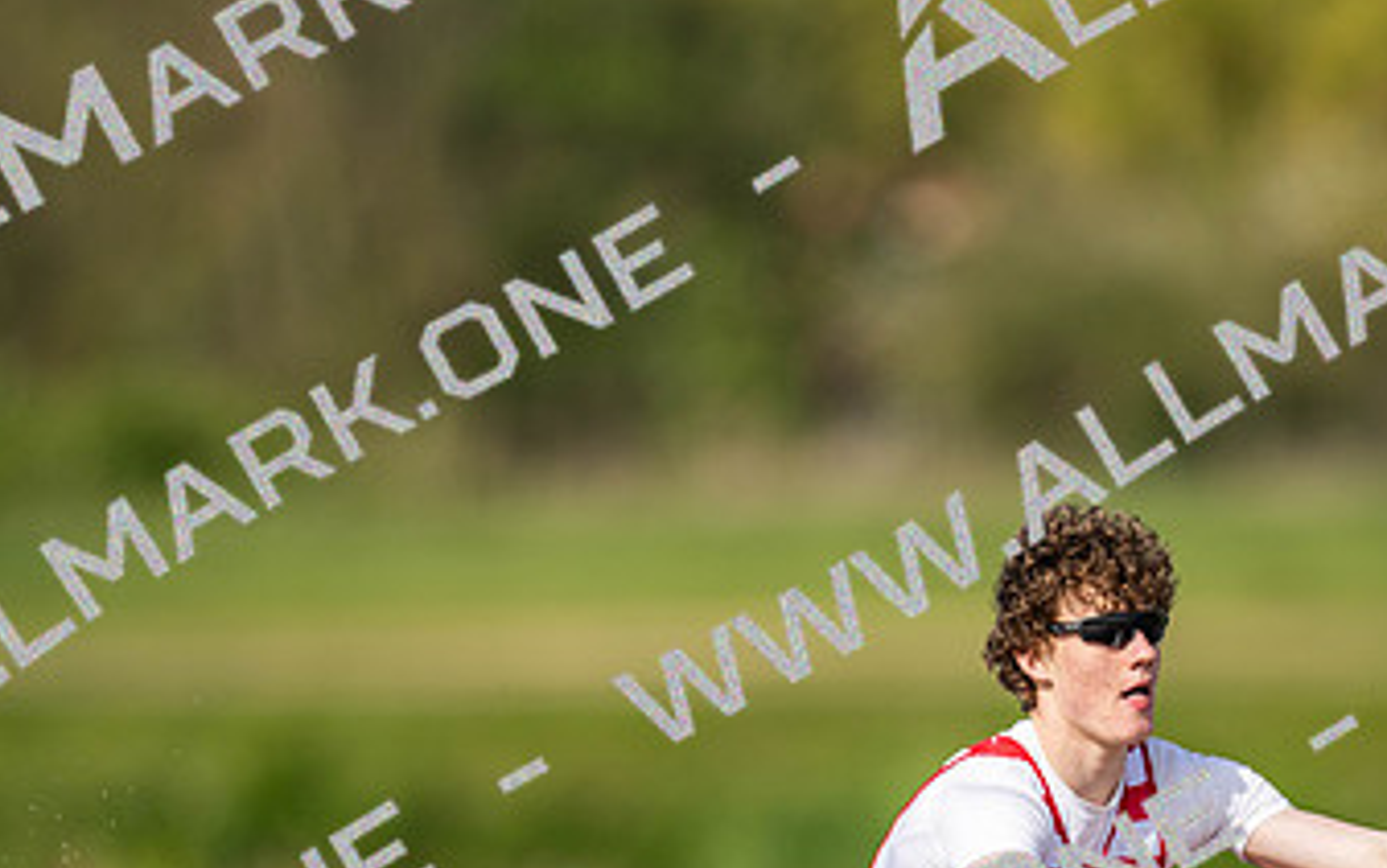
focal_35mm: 1053
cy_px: 755
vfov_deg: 1.2
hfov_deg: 2.0
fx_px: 39824
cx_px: 1124
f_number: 4
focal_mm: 600
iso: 250
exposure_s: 1/2500
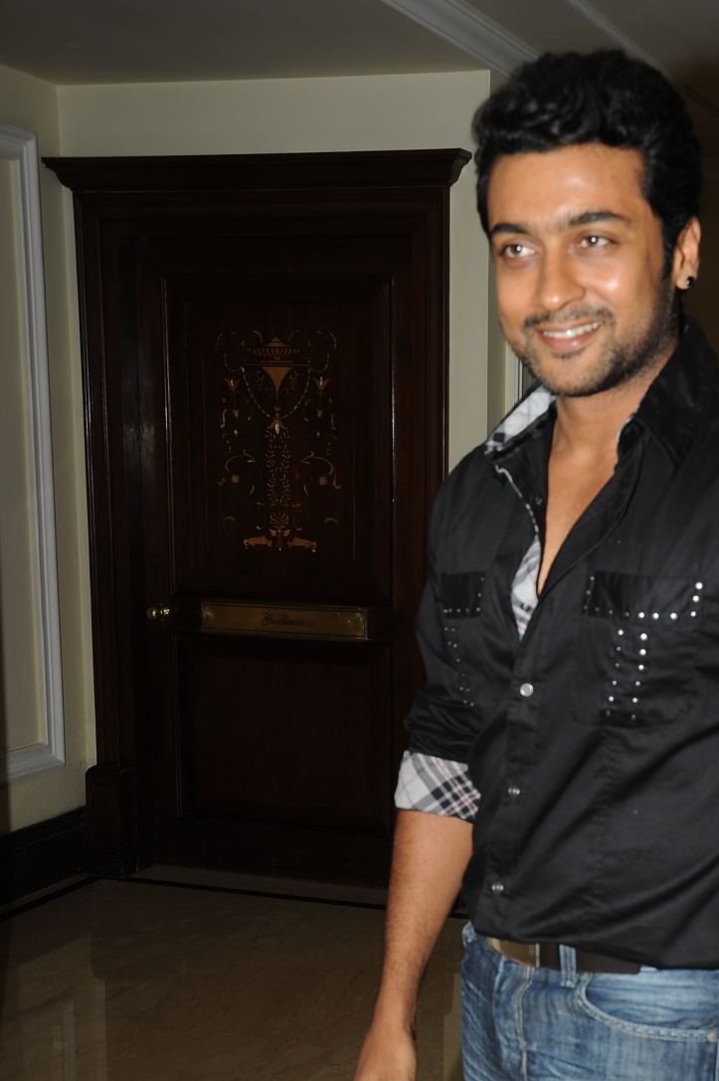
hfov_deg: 24.0
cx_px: 514
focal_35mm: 56
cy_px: 753
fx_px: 1679
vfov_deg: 35.2
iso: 200
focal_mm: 38
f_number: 9
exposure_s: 1/125
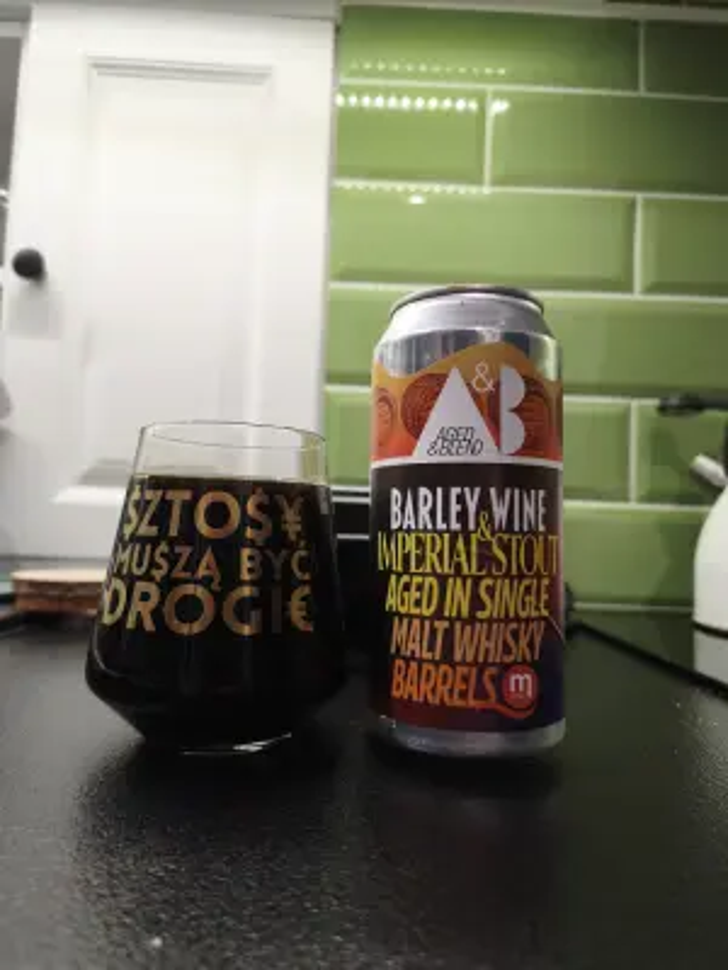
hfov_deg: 58.9
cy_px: 485
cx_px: 364
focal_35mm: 23
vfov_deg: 73.9
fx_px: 645
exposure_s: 1/60
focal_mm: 5.35
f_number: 1.7
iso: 400
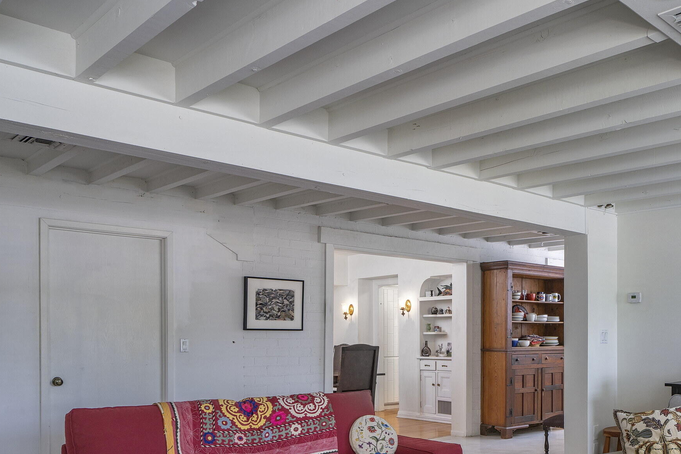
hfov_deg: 56.7
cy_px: 346
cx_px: 484
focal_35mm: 32
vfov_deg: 39.9
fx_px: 605
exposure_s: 1/4
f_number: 7.1
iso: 200
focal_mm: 20
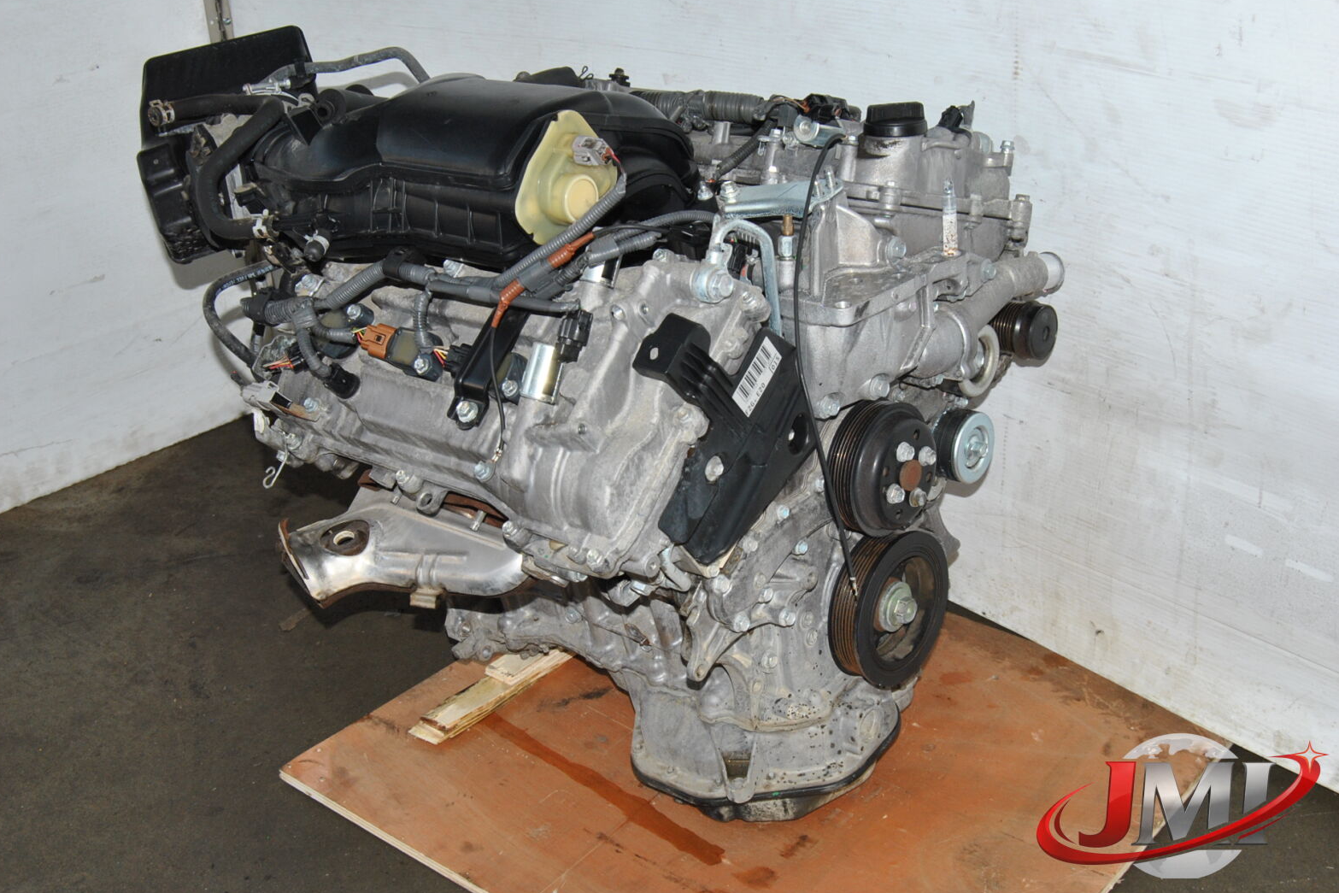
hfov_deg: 42.7
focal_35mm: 46
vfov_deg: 29.2
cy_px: 452
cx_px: 674
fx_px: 1711
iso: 400
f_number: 9
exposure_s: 1/200
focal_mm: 30
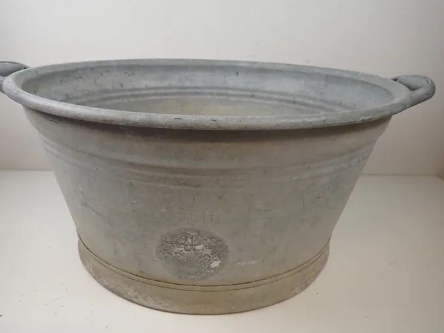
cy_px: 177
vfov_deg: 61.0
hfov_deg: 76.2
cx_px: 203
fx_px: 282
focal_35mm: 22
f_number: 2
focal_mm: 3.33
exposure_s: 1/100
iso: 200
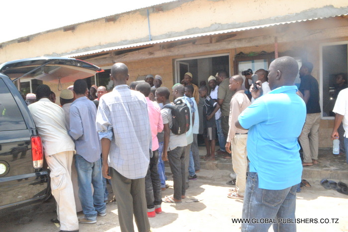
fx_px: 290
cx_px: 174
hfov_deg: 61.9
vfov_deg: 43.6
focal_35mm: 30
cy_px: 116
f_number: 25
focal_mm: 20
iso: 3200
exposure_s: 1/200
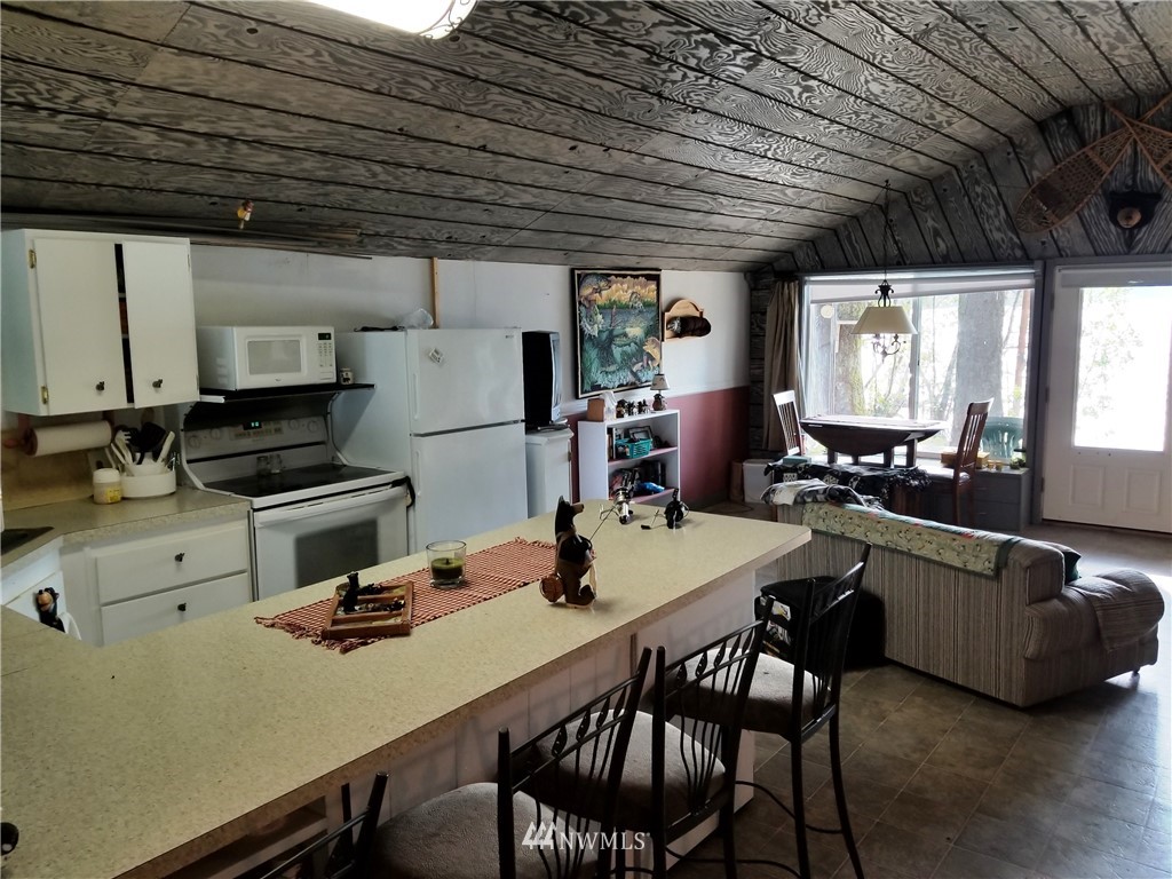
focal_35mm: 26
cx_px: 586
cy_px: 440
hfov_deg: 67.3
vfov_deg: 53.1
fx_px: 880
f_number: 1.7
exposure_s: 1/120
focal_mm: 4.25
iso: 80
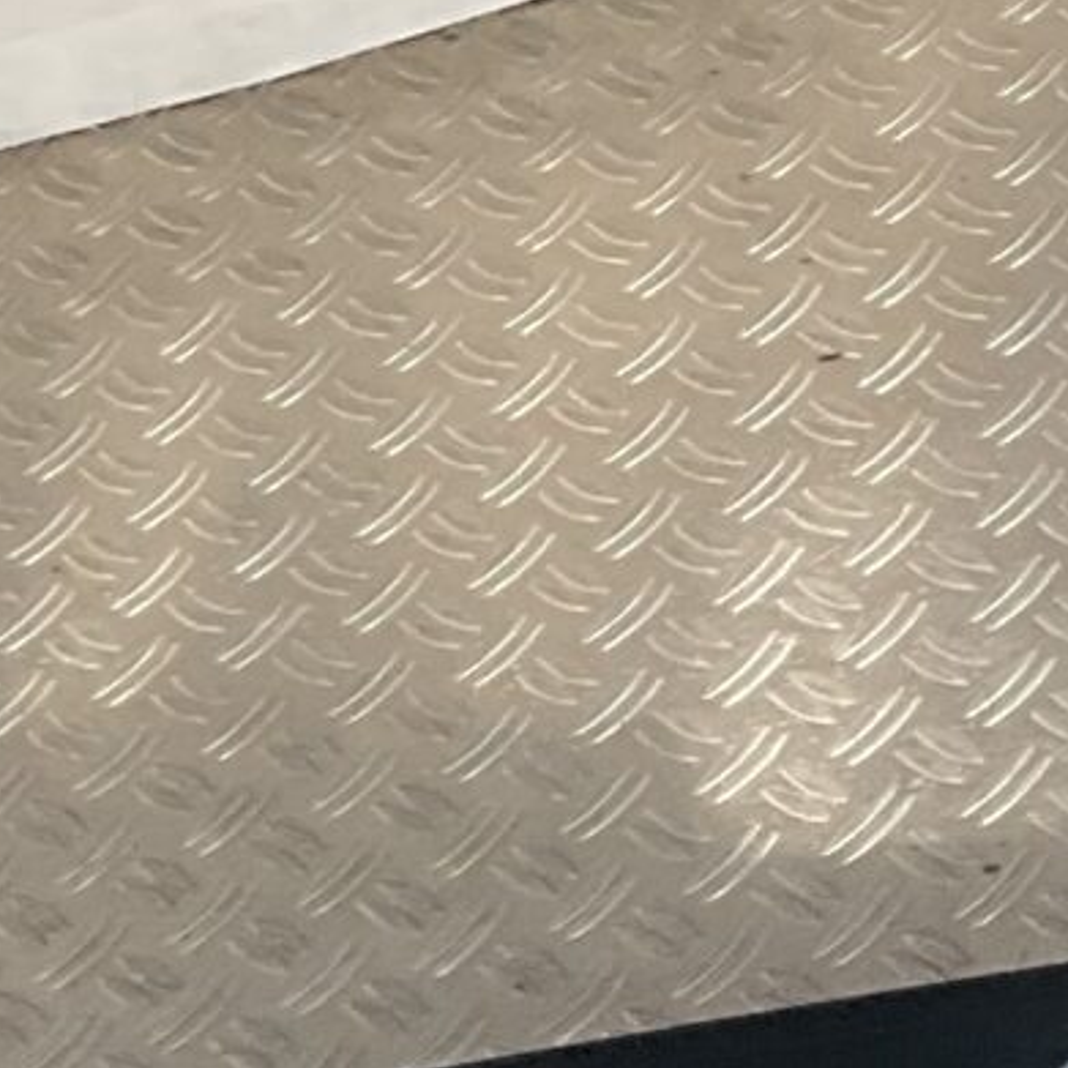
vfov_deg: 10.2
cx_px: 2054
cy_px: 1470
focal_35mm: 168
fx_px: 5864
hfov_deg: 9.8
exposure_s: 1/519
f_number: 1.8
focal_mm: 3
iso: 16
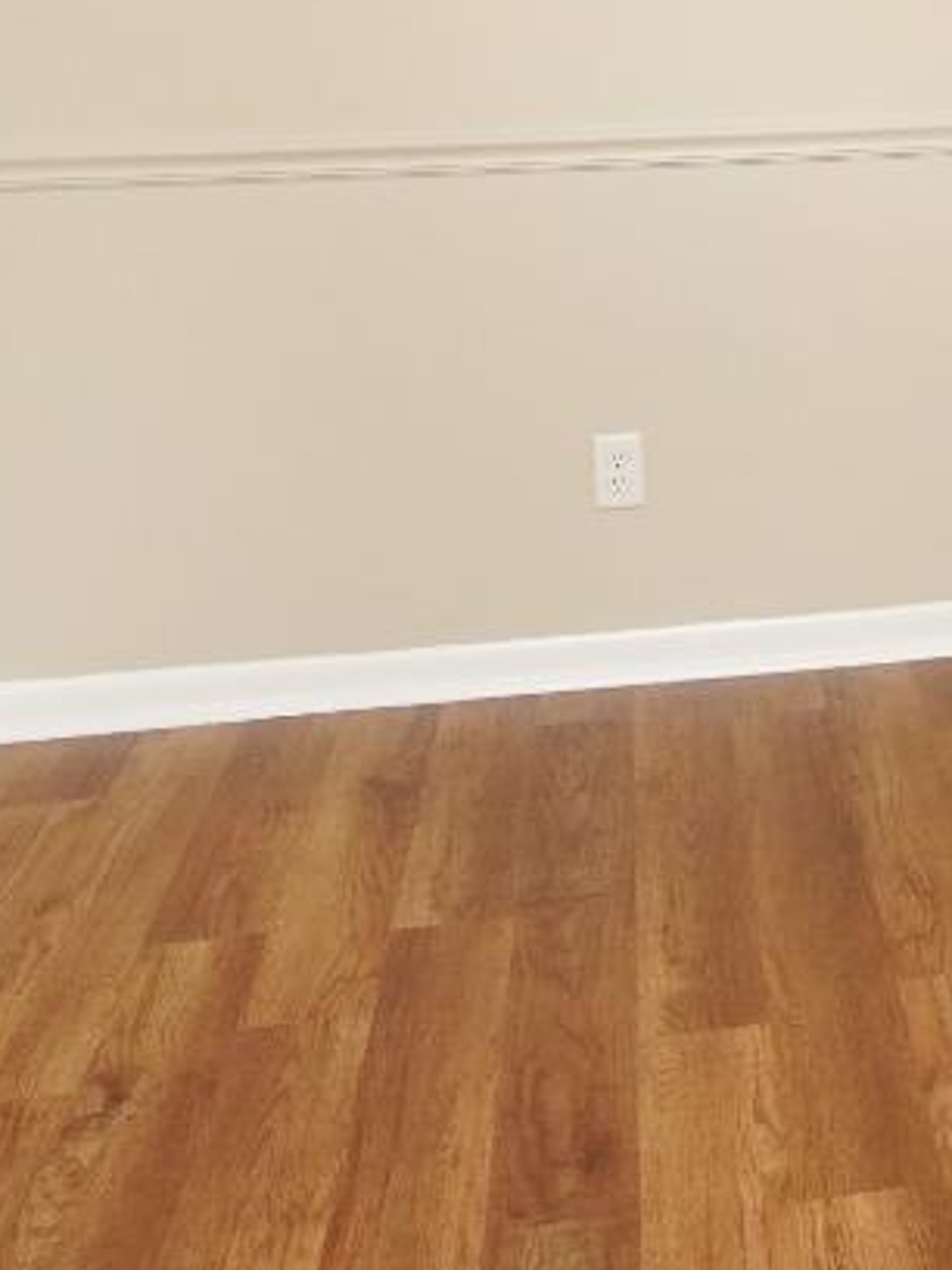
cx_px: 1201
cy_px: -84
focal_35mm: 53
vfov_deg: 32.4
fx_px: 1943
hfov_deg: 24.4
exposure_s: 1/60
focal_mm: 10
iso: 1000
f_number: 4
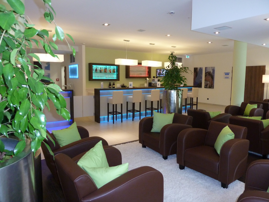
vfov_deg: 54.9
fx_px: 194
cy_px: 101
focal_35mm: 25
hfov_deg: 69.4
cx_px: 134
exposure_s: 1/30
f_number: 3.3
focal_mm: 4.1
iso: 250
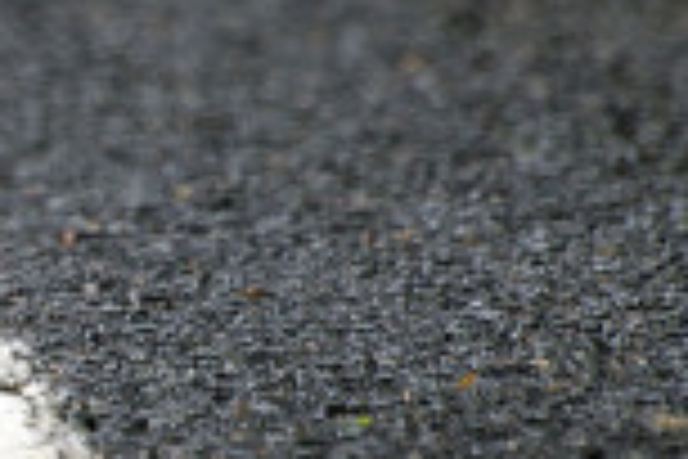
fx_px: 27461
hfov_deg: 1.4
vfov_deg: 1.0
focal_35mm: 1437
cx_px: -72
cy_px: 297
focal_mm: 300
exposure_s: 1/60
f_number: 5.6
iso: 200
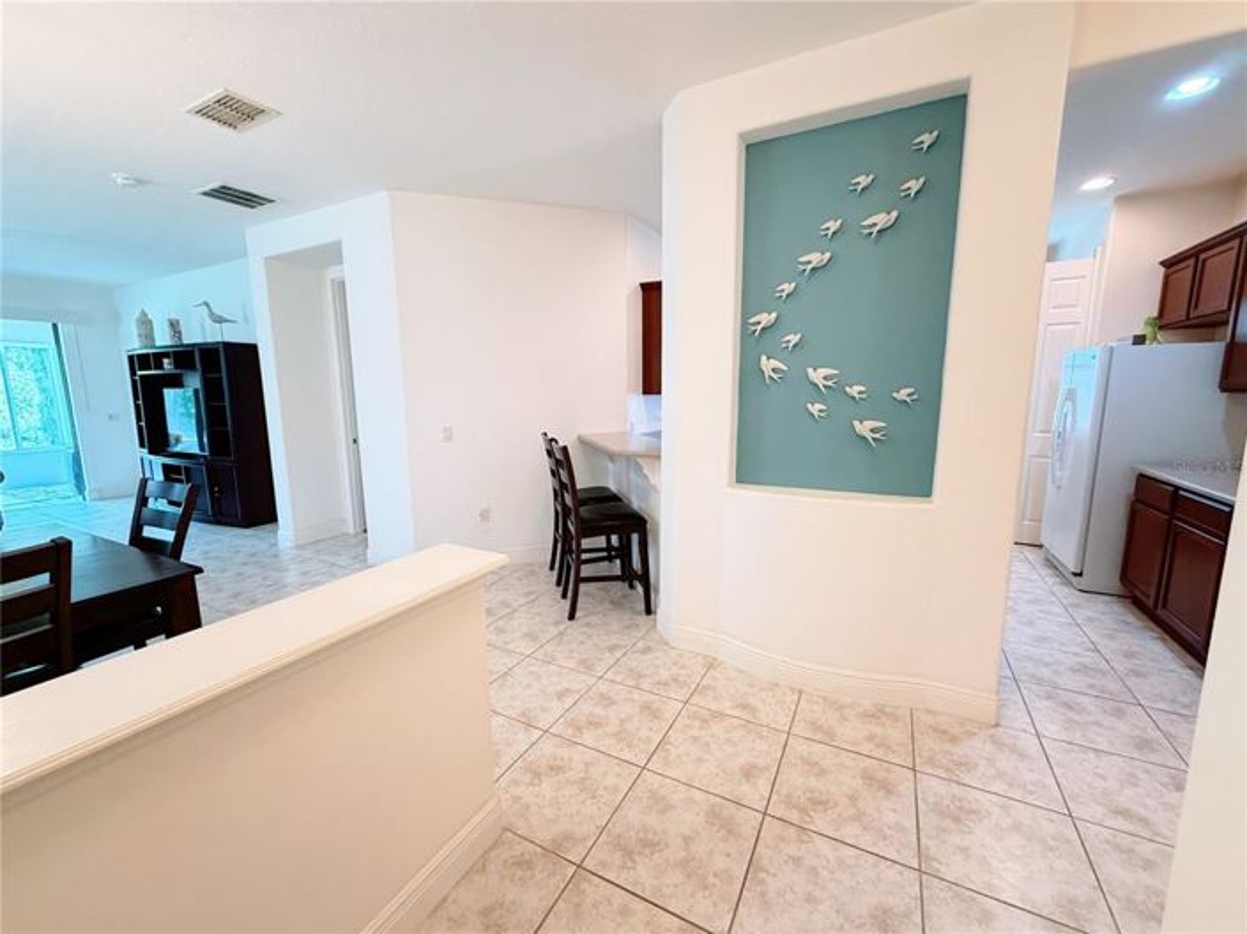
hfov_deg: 102.1
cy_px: 467
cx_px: 624
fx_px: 504
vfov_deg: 85.6
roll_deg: +0.3
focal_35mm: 14
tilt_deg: -8.4
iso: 320
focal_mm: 2.22
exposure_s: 1/60
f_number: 2.2
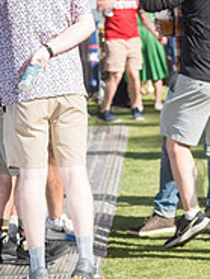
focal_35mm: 241
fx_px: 1947
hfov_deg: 6.0
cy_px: 108
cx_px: 393
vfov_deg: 8.2
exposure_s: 1/1000
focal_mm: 80
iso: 250
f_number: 4.5
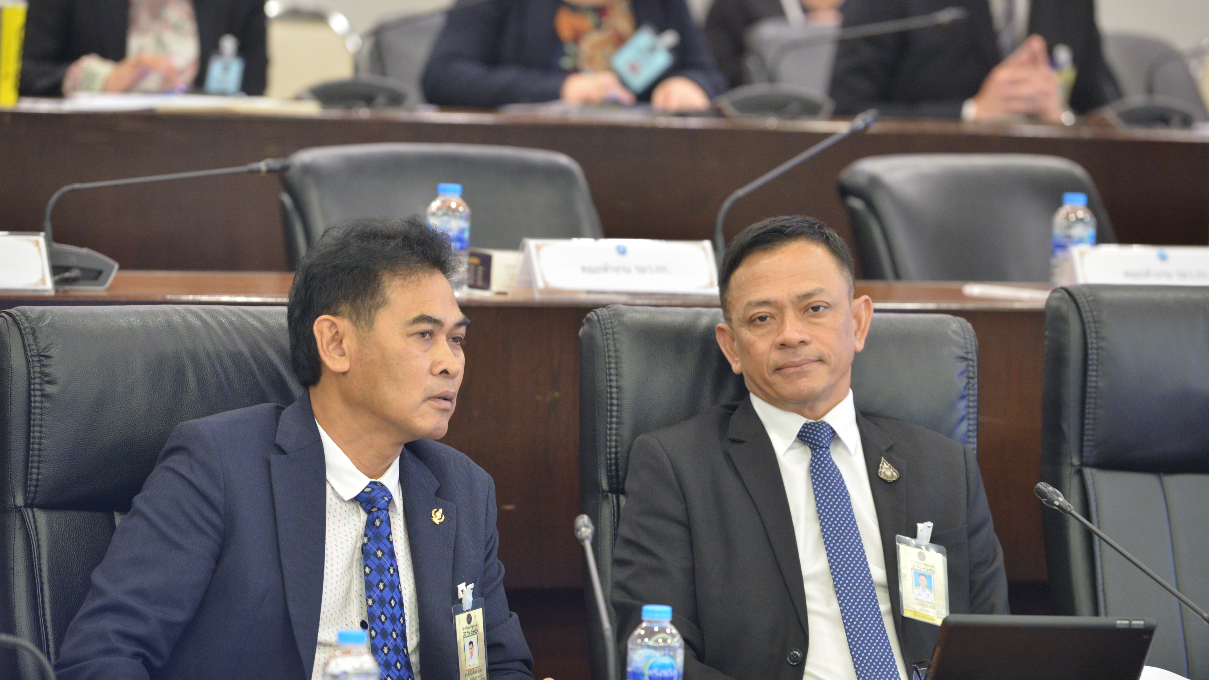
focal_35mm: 210
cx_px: 605
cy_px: 364
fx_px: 6732
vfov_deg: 5.8
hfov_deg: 10.3
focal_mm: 200
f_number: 4
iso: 3200
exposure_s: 1/90
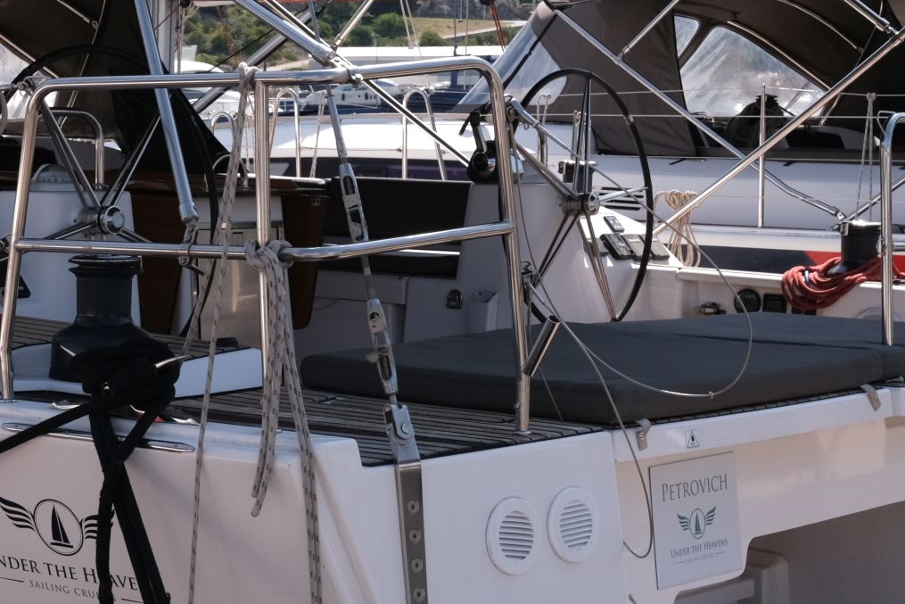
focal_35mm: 83
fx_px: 2087
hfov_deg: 23.9
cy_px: 290
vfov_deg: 16.5
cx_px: 107
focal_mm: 18
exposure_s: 1/125
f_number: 8
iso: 80
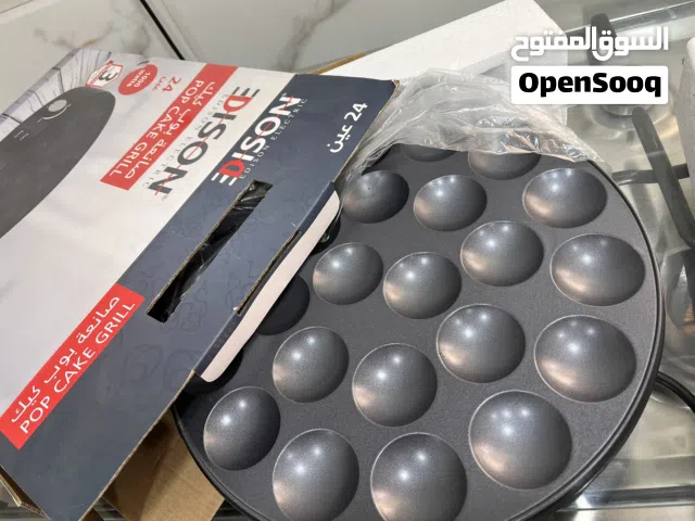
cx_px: 348
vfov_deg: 53.1
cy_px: 260
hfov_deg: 67.3
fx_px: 522
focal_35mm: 26
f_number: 1.6
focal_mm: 5.1
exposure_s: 1/122
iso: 80
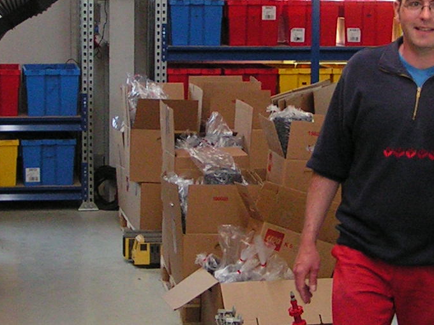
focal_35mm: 127
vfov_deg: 11.6
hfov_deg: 15.5
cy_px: 32
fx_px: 1592
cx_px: 258
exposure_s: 1/50
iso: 100
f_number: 2.8
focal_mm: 6.3
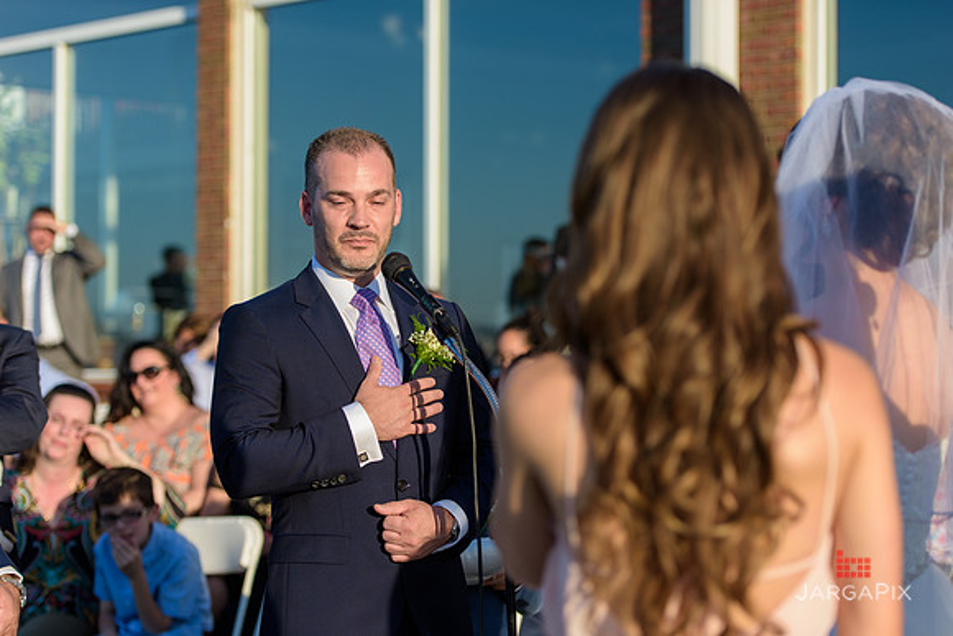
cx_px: 476
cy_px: 318
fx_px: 2118
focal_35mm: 80
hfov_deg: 25.4
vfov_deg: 17.1
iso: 200
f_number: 3.2
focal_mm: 80
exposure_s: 1/1600
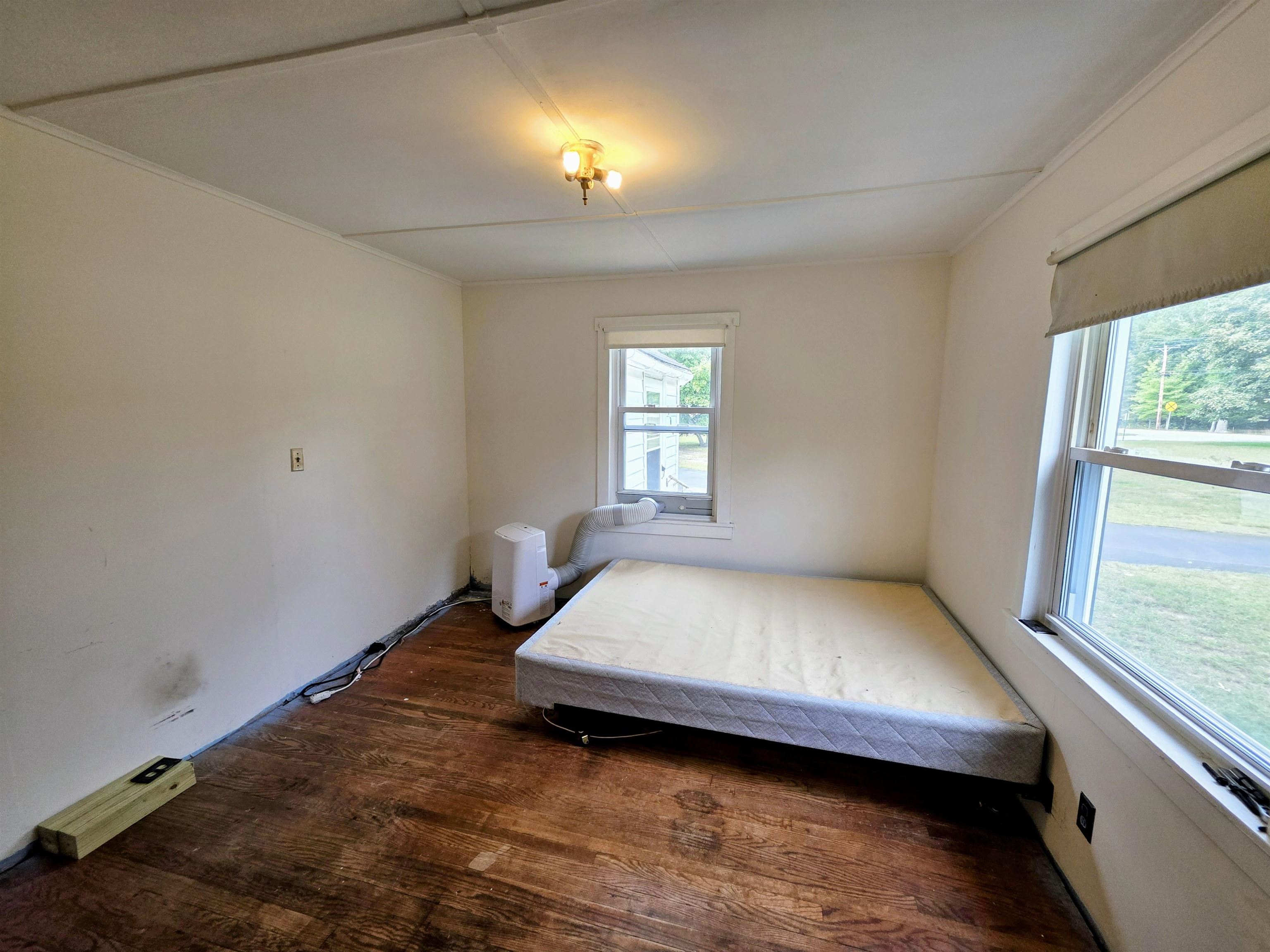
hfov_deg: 106.2
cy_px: 476
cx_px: 635
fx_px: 477
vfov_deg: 89.9
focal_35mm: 13
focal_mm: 2.2
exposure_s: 1/120
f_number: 1.9
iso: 80
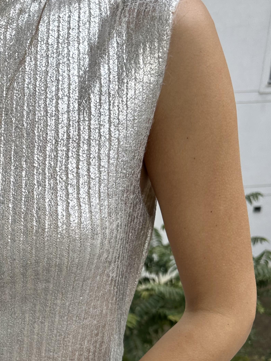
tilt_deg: -22.6
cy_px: 254
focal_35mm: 46
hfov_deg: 30.0
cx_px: 22
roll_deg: +0.5
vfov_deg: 40.5
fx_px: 480
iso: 80
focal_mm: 6.86
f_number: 1.78
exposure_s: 1/1613
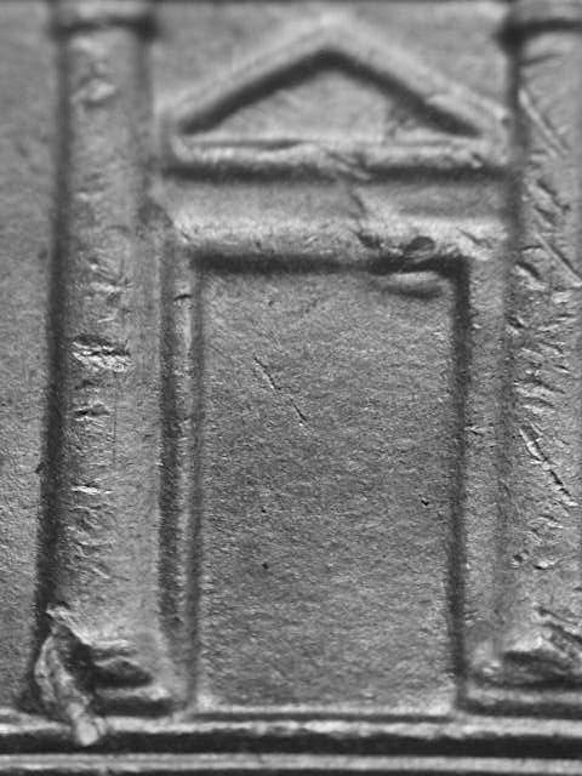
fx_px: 3206
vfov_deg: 13.8
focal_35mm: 143
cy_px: 388
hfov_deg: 10.4
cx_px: 291
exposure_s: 1/19
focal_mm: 29.7
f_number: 4.9
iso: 100
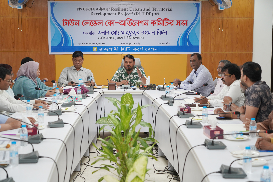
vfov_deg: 19.7
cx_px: 136
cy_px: 91
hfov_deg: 29.2
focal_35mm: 69
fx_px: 523
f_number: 4
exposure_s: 1/160
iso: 1600
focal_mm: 69
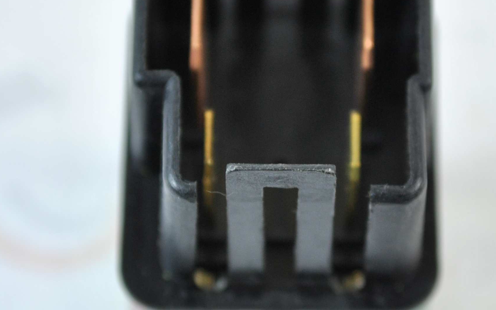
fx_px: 2231
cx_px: 296
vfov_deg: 8.0
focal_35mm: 165
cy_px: 158
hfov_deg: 12.7
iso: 200
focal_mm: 48
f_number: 5.6
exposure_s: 1/25
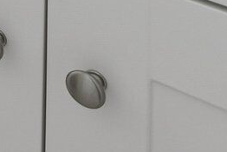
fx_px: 789
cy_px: -438
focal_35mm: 125
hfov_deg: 10.0
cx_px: -521
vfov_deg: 7.7
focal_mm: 16
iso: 400
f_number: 8
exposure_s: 1/15
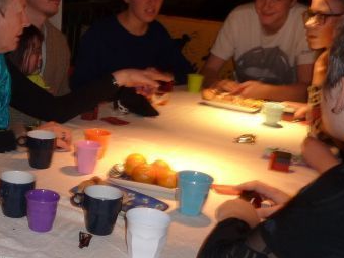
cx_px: -3
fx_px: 586
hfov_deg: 30.3
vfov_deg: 24.6
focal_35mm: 59
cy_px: 190
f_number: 3.3
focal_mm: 4.1
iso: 100
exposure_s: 1/8
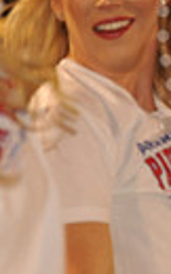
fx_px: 6786
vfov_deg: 2.3
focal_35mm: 908
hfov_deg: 1.4
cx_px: 359
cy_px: 23
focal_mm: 200
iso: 2500
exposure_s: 1/160
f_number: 7.1
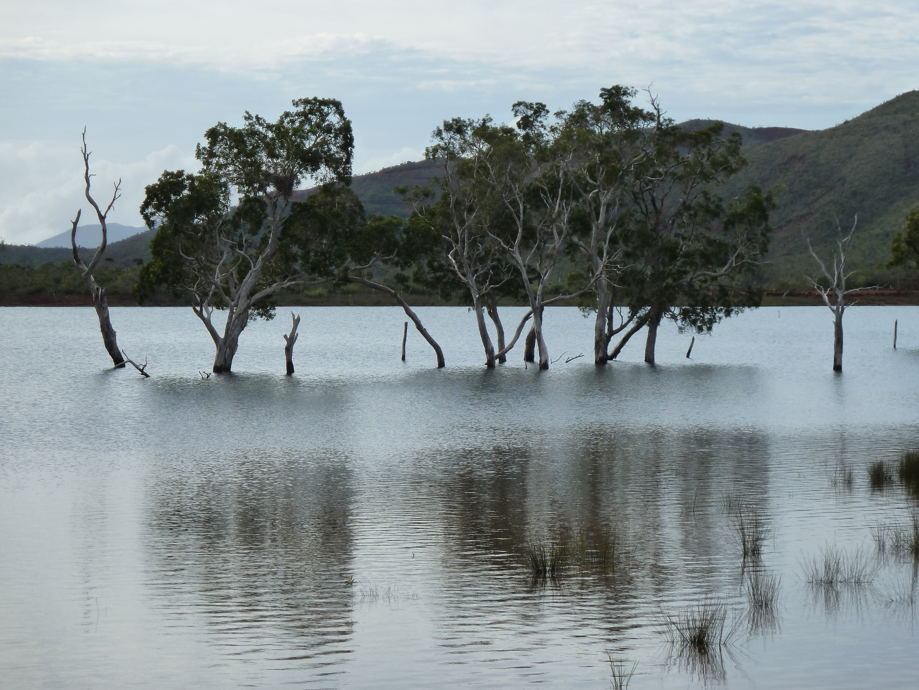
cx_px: 460
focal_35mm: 147
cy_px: 345
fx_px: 3903
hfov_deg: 13.4
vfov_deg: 10.1
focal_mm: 24.1
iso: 125
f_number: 4.5
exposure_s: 1/400
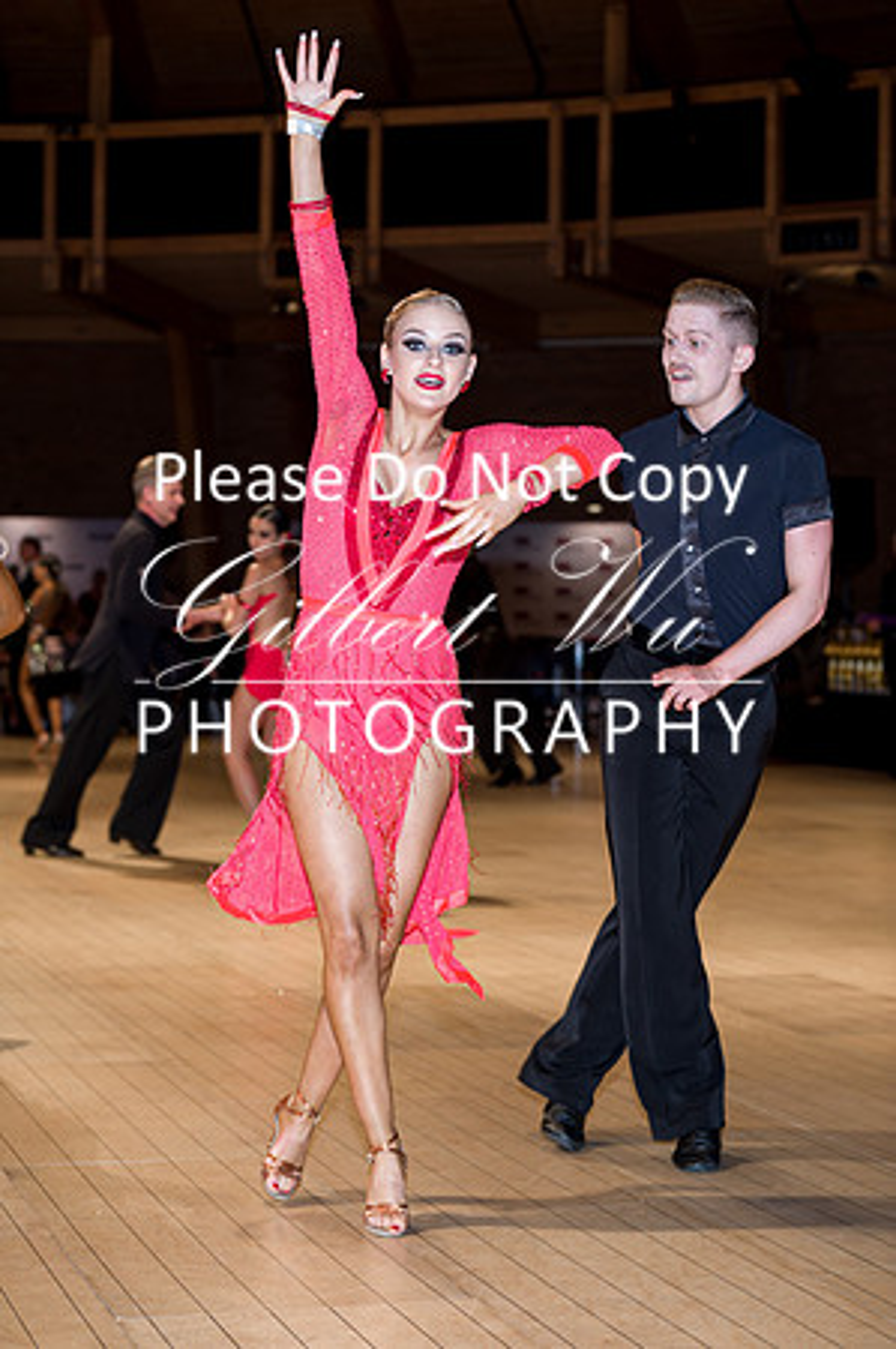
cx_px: 448
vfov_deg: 28.9
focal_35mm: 70
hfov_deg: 19.4
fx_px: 2619
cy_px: 674
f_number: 3.5
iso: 400
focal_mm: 70
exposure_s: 1/250
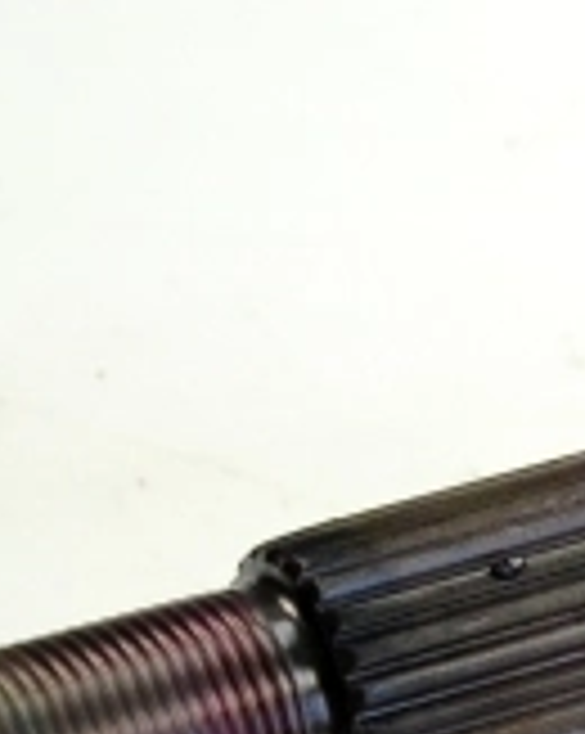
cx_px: 1109
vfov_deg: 5.3
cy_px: 639
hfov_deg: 4.2
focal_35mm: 362
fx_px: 7849
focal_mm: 70
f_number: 6.3
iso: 1600
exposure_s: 1/640
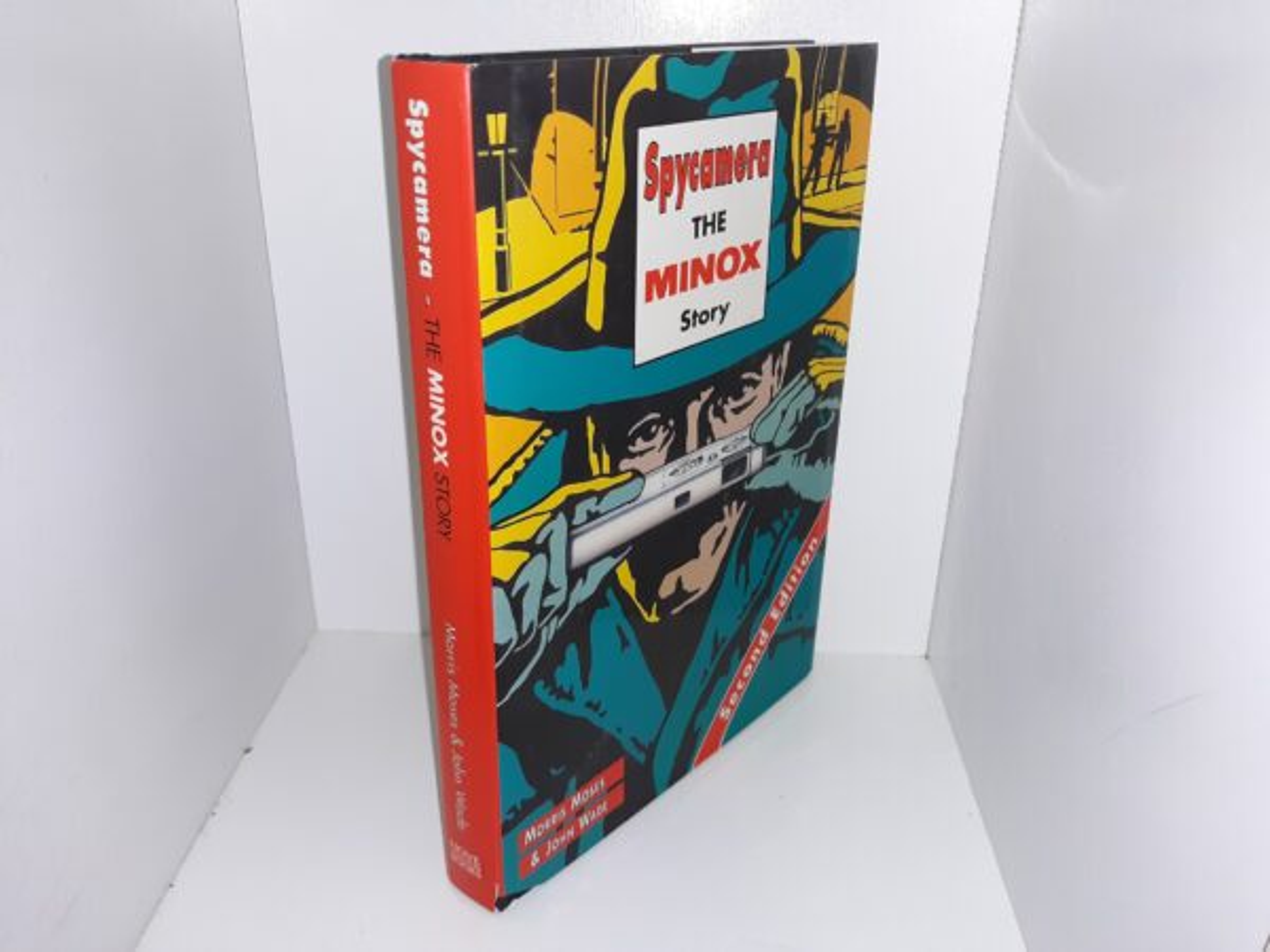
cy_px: 476
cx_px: 635
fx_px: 1027
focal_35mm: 28
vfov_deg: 49.7
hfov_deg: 63.4
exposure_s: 1/120
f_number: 1.7
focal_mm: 3.7
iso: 50
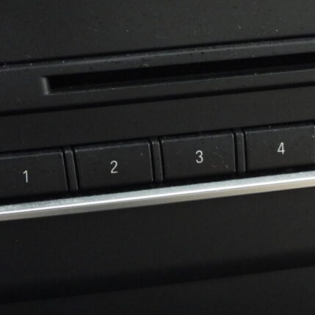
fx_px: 1812
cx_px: 206
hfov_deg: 9.9
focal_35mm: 176
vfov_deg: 9.9
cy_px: 32
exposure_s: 1/30
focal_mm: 10.7
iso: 400
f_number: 3.5
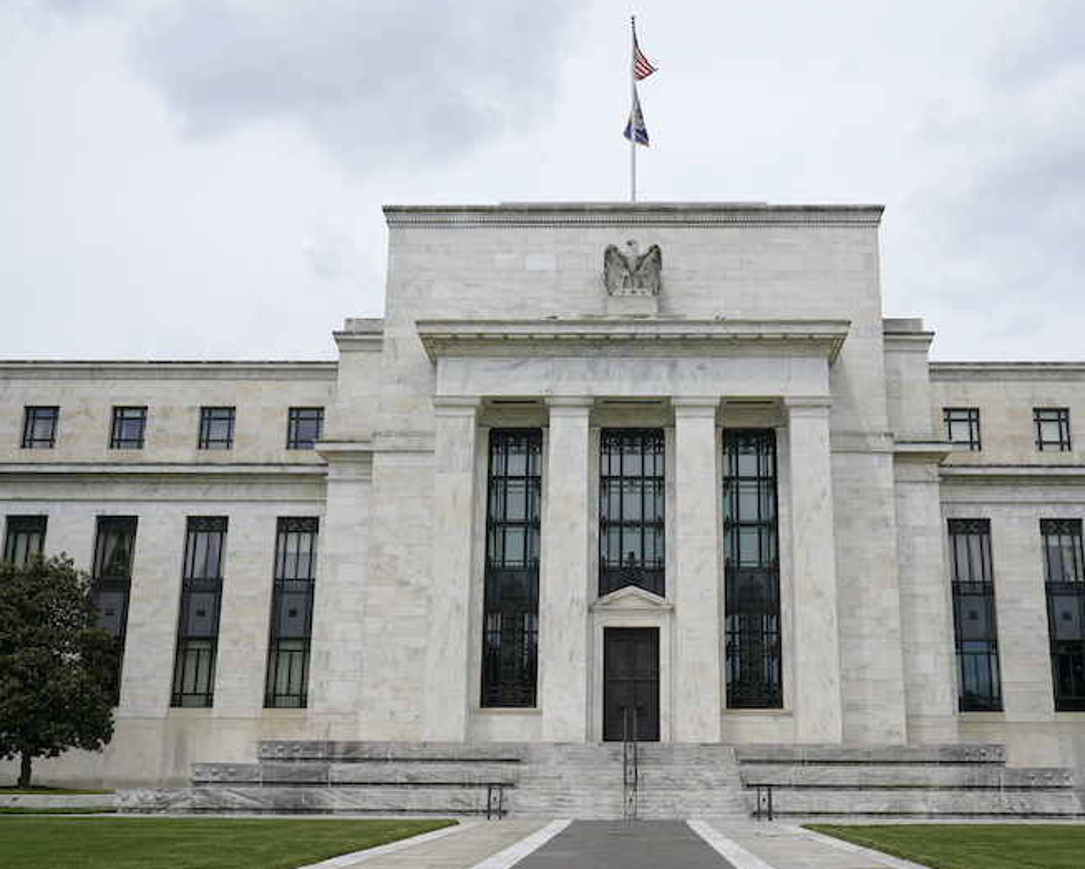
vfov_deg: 38.3
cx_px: 634
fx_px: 1253
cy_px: 434
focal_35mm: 39
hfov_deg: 46.6
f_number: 5.6
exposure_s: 1/1250
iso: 200
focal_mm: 34
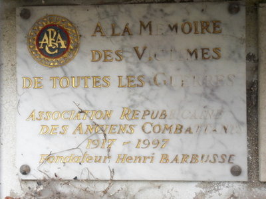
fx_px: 446
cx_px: 133
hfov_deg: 33.2
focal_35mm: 58
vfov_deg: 25.2
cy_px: 100
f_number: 4.8
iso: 100
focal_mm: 10.5
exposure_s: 1/45
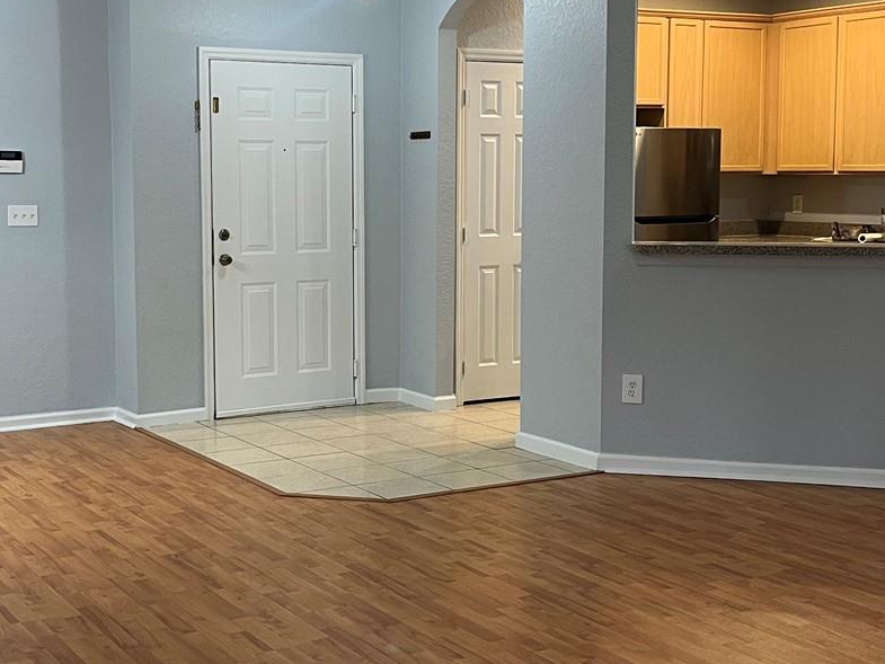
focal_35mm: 53
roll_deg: +0.6
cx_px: 362
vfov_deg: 27.5
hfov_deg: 36.1
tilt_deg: -6.4
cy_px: 307
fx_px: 1355
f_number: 1.6
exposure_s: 1/60
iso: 125
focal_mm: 5.1
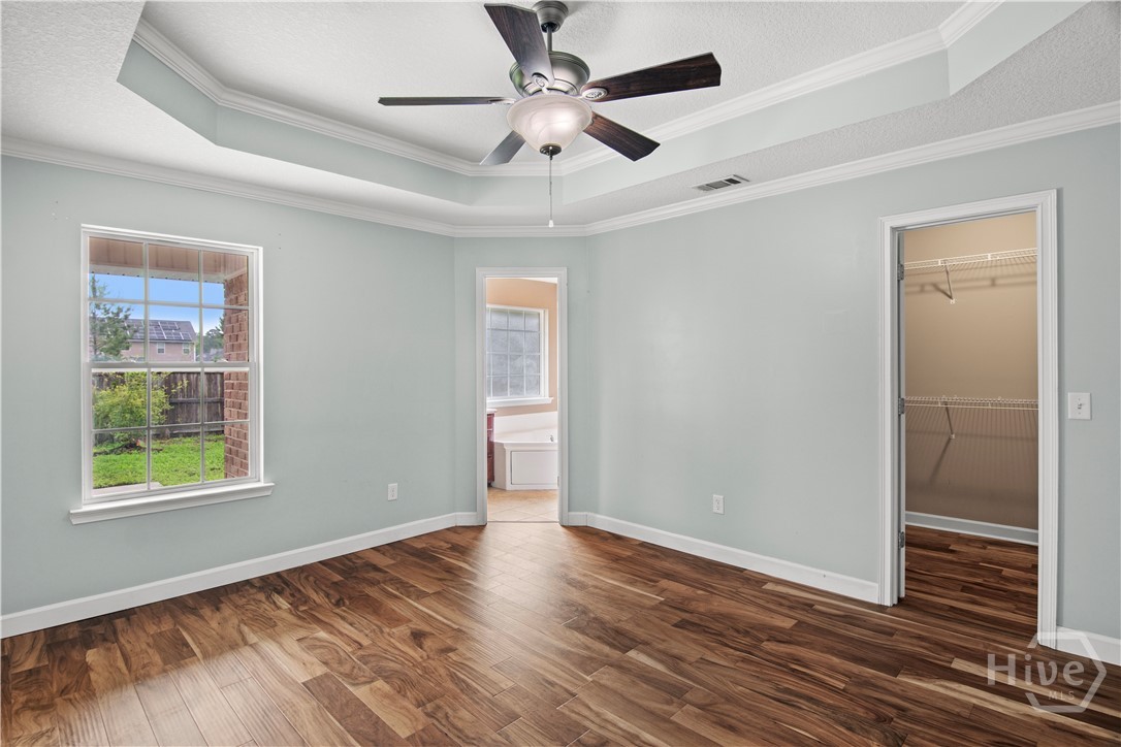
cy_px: 374
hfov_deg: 95.0
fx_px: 514
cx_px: 560
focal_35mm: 16
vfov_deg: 72.1
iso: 250
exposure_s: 1/1.67
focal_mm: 11
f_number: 7.1
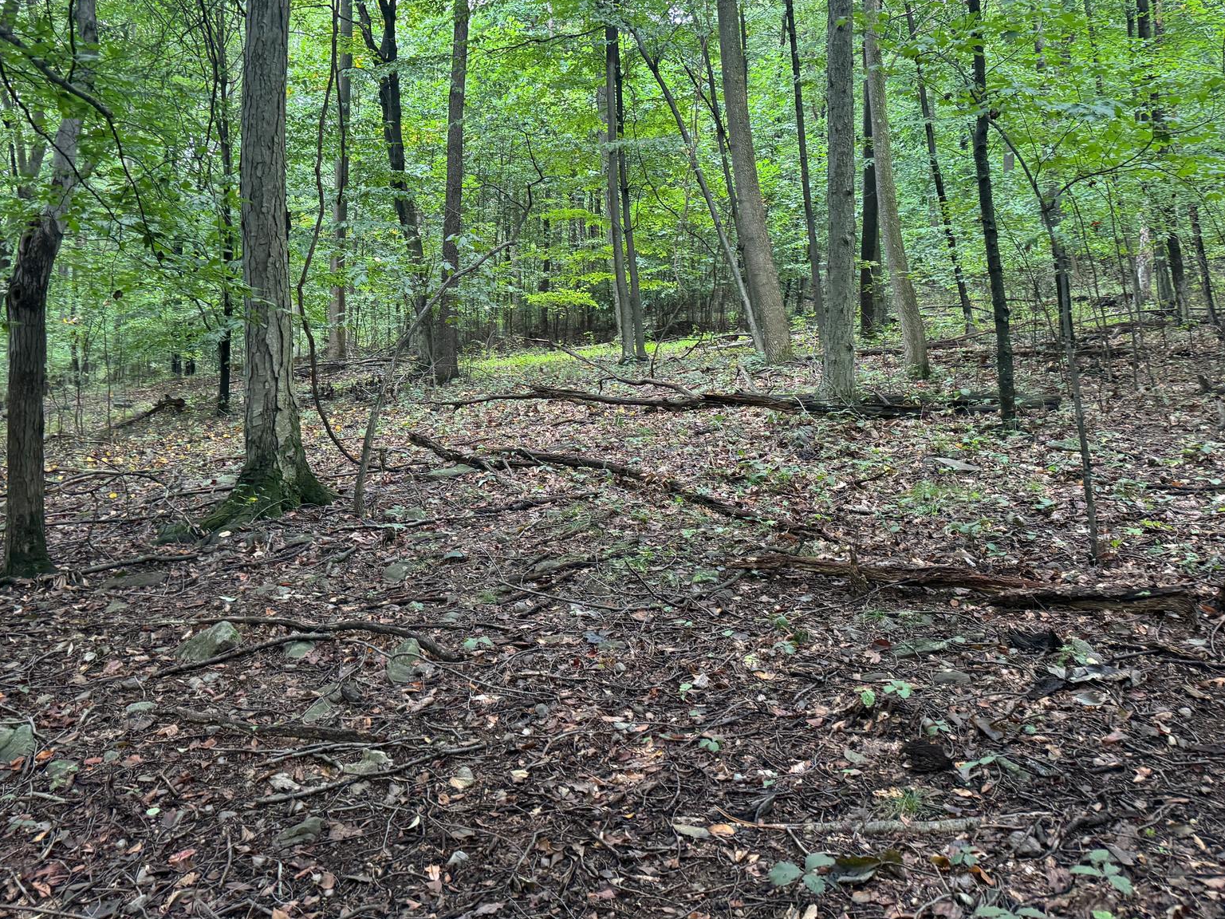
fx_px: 1132
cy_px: 310
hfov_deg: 56.7
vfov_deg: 43.6
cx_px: 547
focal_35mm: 32
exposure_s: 1/79
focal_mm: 6.76
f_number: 1.78
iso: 200
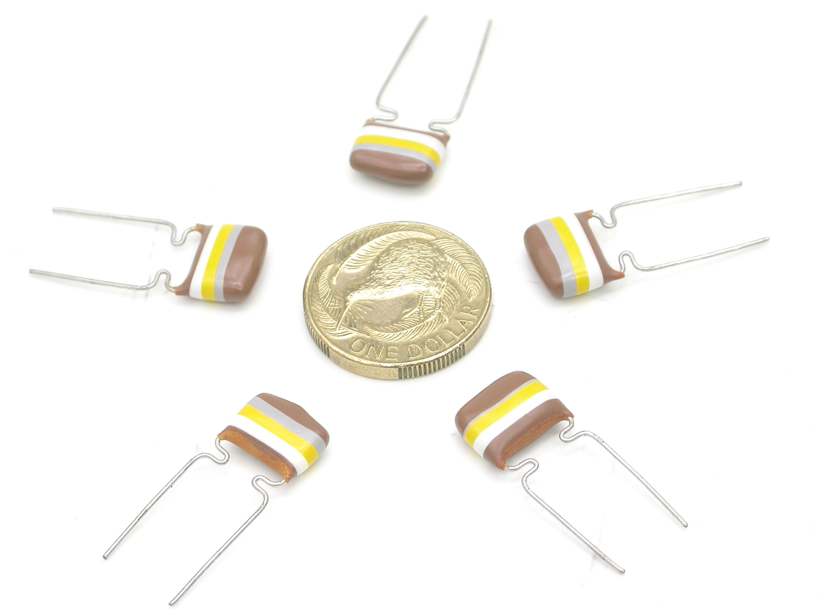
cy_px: 308
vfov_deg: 9.6
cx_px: 410
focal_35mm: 154
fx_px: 3652
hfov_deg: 12.8
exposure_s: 1/50
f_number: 5.1
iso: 100
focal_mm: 32
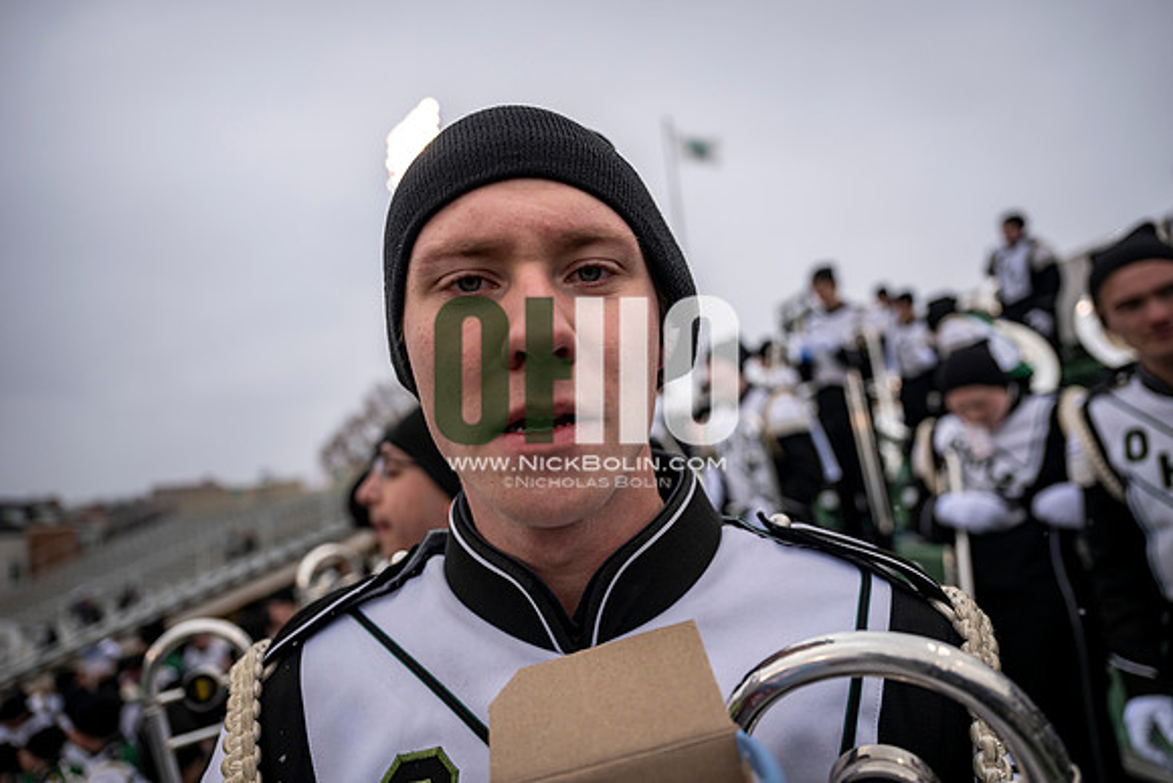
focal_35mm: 24
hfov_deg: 73.7
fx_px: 782
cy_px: 392
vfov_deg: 53.2
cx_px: 586
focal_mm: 24
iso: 160
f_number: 2.8
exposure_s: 1/500
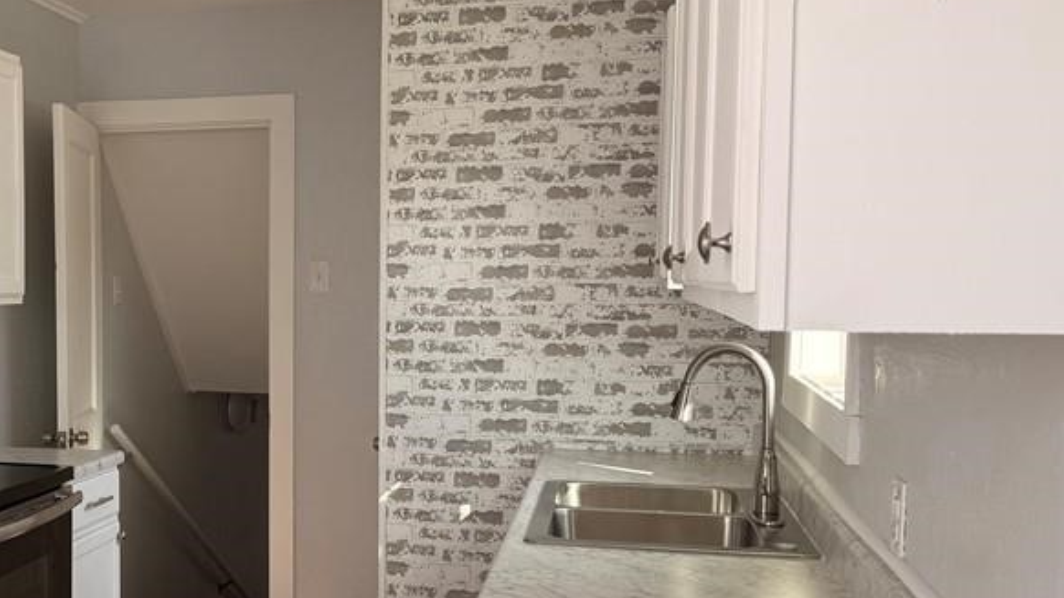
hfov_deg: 43.1
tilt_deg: -3.2
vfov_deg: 25.9
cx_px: 260
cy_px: 364
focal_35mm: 46
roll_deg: +0.1
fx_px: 1297
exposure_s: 1/121
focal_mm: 6.76
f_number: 1.78
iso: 64
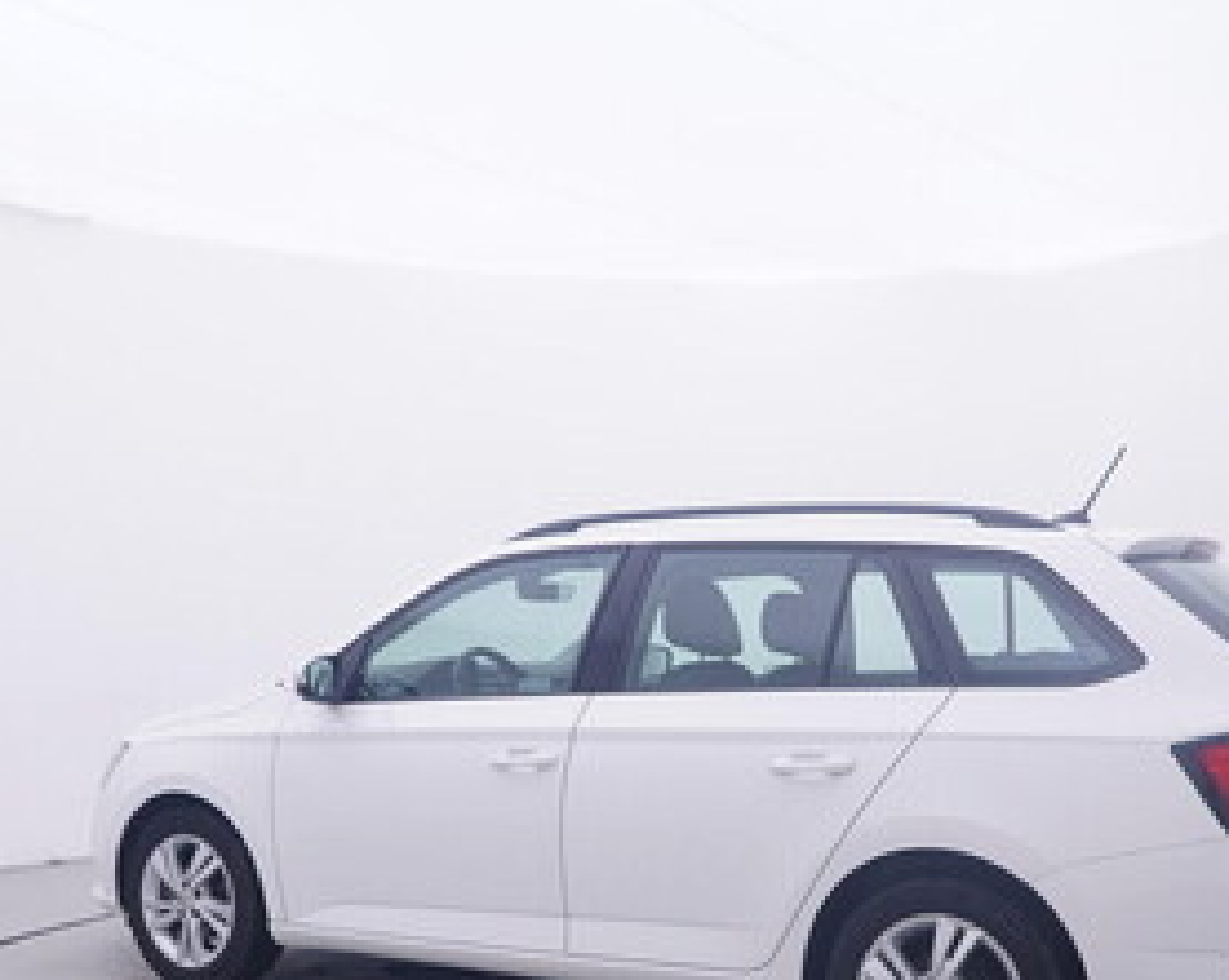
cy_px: 698
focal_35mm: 42
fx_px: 1524
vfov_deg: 35.1
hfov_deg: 43.9
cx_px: 685
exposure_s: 1/80
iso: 200
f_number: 5
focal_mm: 15
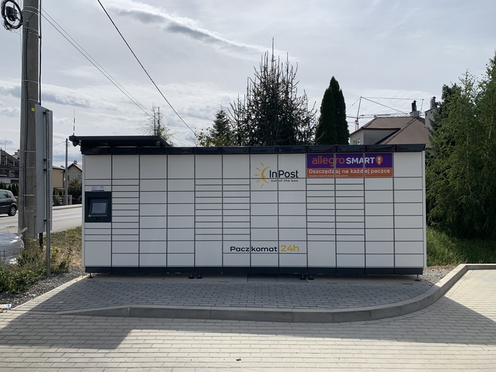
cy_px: 186
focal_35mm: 26
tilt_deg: +2.0
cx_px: 248
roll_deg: +0.7
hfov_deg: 67.3
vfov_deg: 53.1
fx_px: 373
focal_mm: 4.25
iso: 25
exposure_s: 1/6061
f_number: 1.8
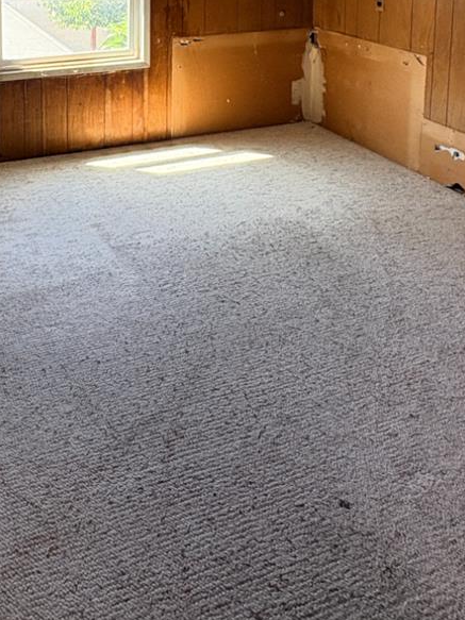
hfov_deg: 38.0
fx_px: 645
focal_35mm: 36
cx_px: 85
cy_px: -15
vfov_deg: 43.2
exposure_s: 1/125
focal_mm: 2.22
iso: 80
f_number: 2.2
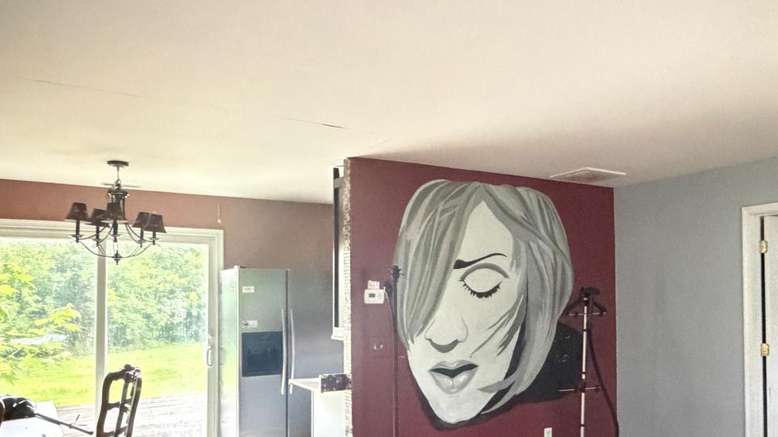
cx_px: 515
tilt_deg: +1.3
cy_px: 280
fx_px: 660
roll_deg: +0.3
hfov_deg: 59.7
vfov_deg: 36.4
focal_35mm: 32
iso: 1600
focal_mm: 2.22
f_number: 2.2
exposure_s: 1/30
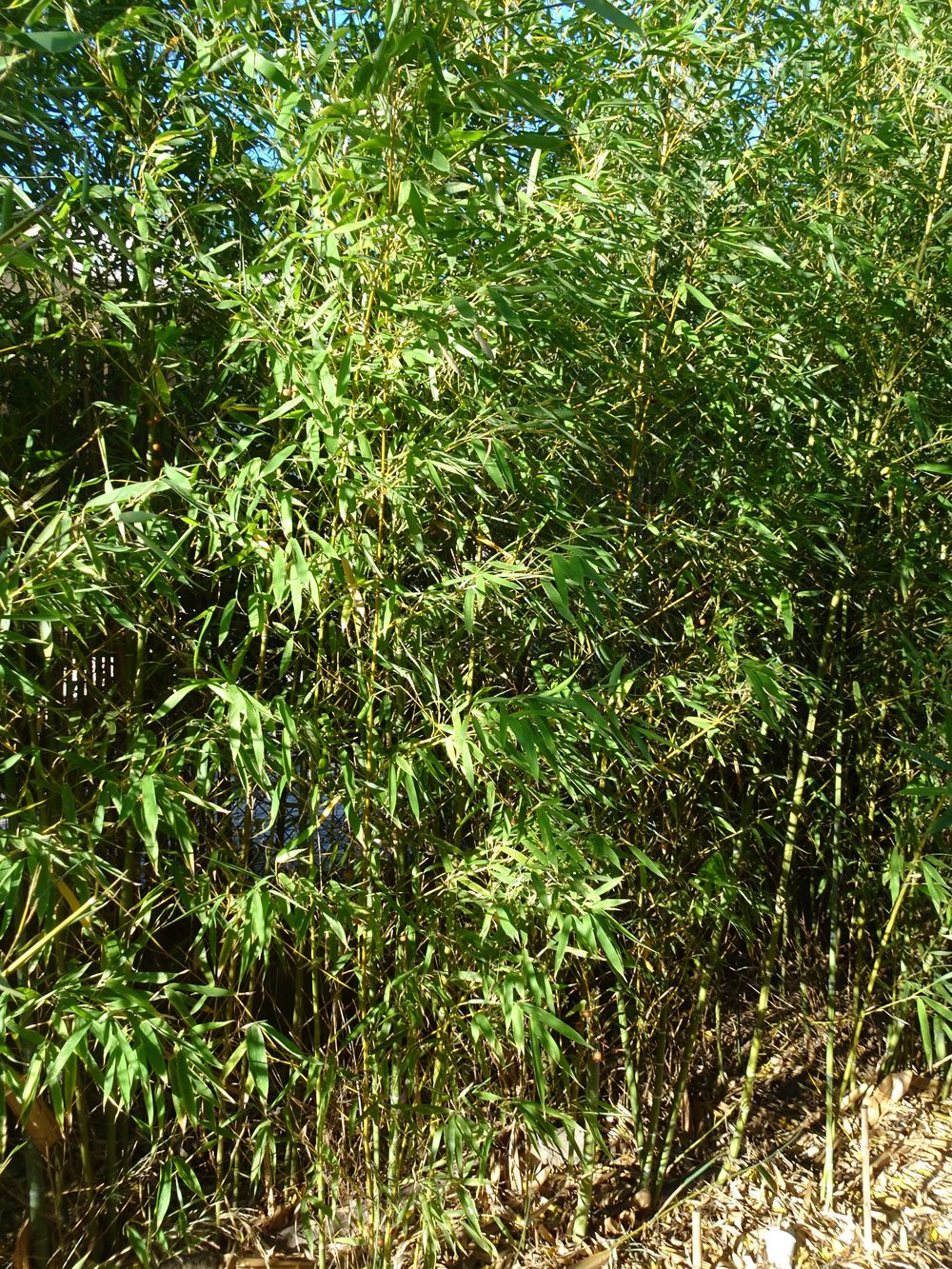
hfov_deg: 56.8
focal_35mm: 24
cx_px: 476
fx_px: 880
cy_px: 634
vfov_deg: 71.6
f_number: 3.5
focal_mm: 4.1
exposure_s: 1/100
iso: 80
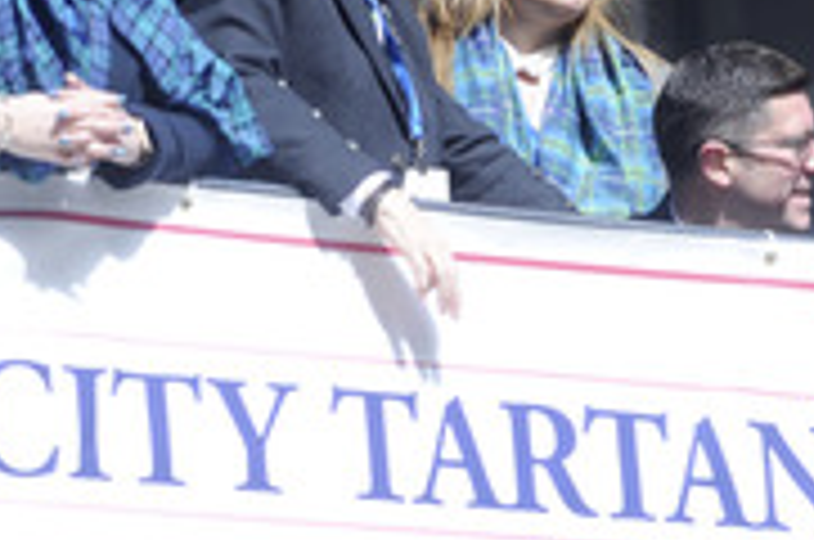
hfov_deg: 5.0
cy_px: 243
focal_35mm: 411
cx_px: 634
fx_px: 9277
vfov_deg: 3.3
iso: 400
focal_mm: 165
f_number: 6.3
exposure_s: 1/3200
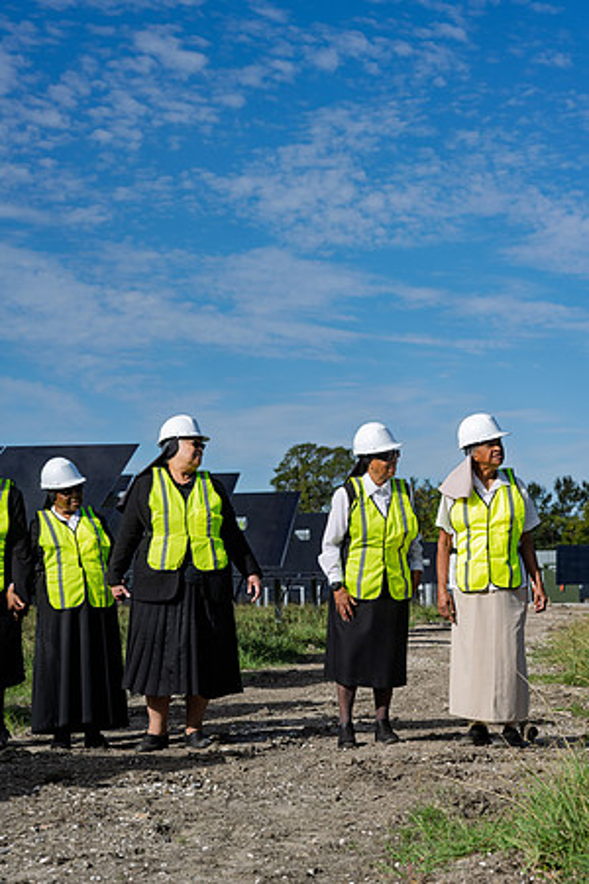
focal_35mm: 85
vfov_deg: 23.9
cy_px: 442
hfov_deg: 16.1
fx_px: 2086
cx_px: 294
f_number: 8
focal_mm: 85
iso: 200
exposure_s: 1/1250
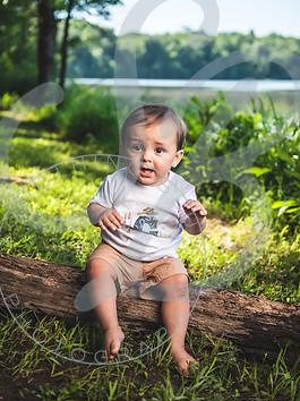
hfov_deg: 26.5
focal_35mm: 55
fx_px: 636
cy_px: 173
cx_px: 152
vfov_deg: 34.9
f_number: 2.8
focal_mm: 45
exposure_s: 1/800
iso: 100
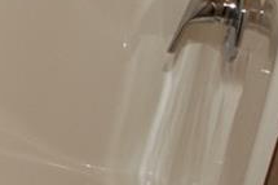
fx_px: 937
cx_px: -252
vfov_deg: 10.9
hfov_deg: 14.4
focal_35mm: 121
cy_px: -90
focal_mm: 17
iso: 400
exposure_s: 1/60
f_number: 5.6
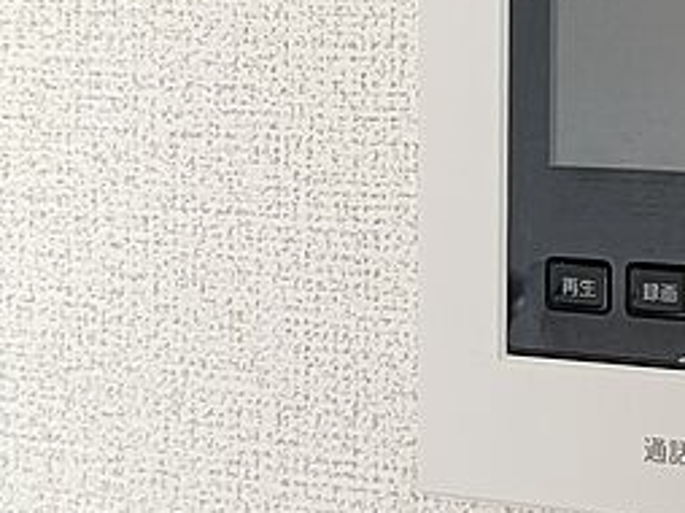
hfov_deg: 17.9
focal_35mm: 106
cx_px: 750
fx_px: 2096
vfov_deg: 13.9
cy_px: 89
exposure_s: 1/60
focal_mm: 4.7
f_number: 1.7
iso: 320
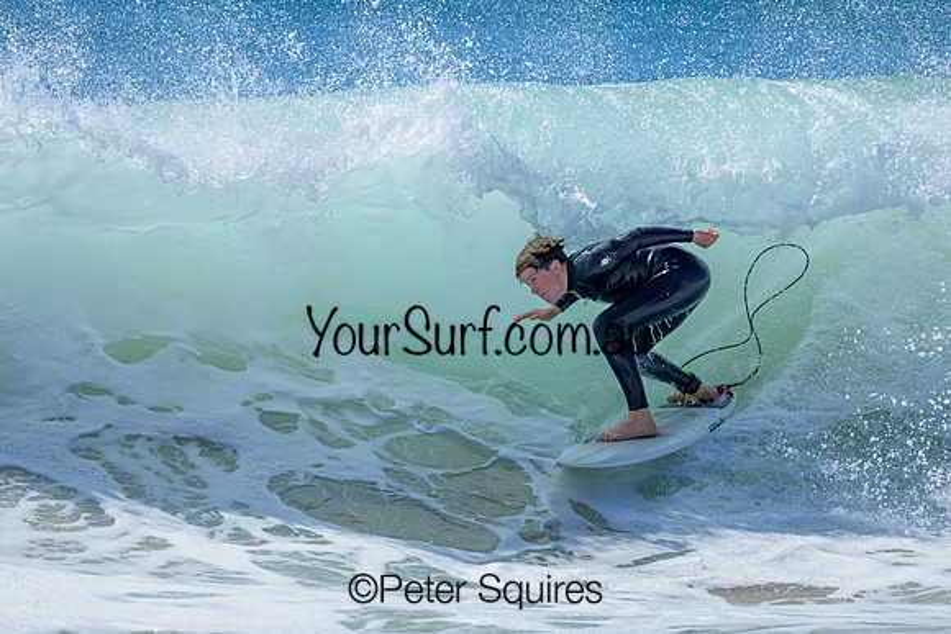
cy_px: 350
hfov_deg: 1.9
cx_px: 546
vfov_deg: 1.3
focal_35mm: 1082
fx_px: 28586
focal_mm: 800
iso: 250
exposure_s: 1/2000
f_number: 6.3
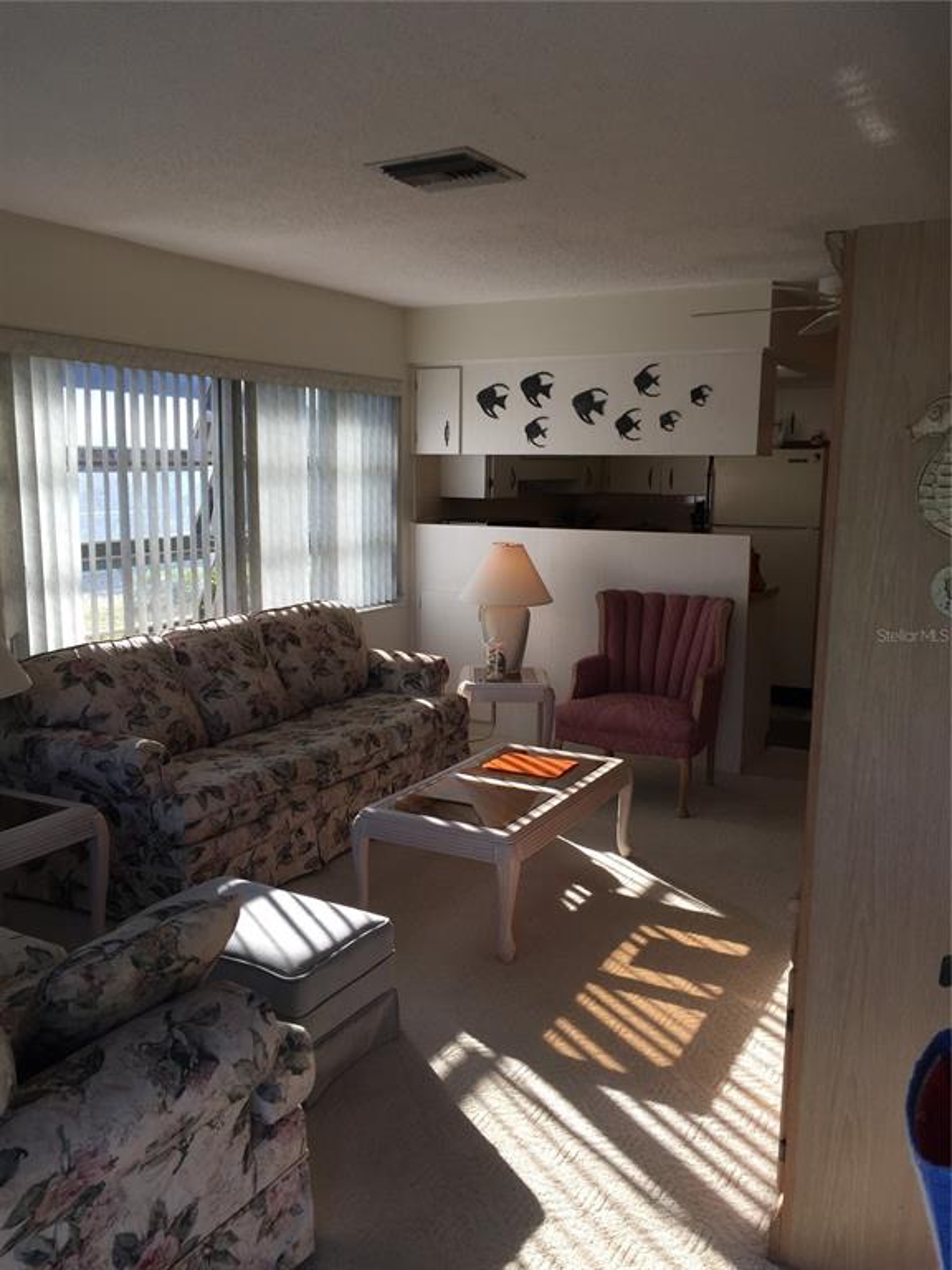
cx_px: 476
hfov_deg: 48.2
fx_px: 1063
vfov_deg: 61.7
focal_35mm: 29
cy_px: 635
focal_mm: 4.15
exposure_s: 1/341
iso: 32
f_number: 2.2
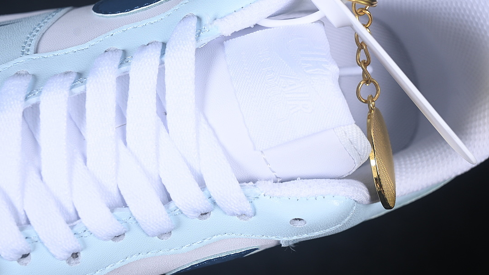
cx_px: 244
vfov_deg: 15.3
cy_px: 113
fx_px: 1024
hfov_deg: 26.9
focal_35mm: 79
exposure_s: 1/100
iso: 160
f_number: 7.1
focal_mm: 50
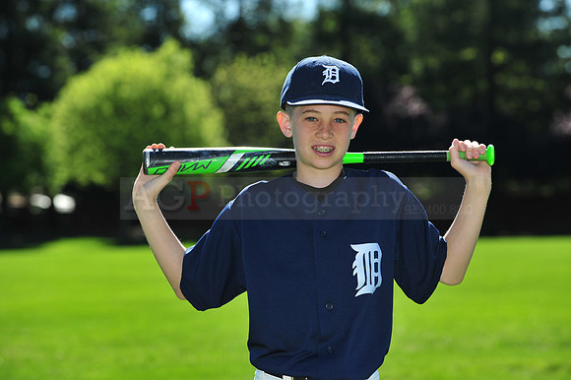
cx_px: 286
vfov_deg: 8.3
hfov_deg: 12.5
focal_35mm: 165
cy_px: 190
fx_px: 2615
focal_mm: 165
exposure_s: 1/1000
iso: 320
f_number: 7.1
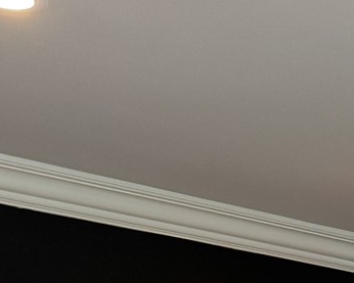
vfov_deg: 10.1
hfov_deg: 13.5
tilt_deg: -6.0
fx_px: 1362
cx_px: 603
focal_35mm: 130
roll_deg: +1.1
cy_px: 710
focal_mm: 6.76
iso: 160
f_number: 1.78
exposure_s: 1/60
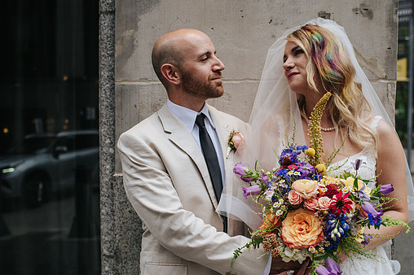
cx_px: 222
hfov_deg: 46.4
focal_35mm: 42
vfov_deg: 31.8
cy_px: 155
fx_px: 483
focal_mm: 35
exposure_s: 1/320
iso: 280
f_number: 3.2
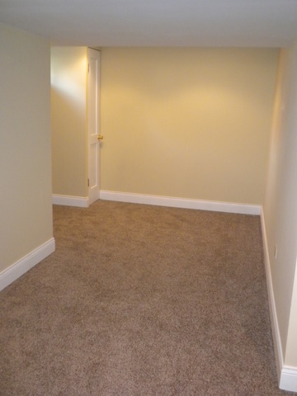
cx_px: 148
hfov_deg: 38.7
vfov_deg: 50.1
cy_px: 198
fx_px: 423
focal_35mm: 37
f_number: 3.5
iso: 400
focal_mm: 6.6
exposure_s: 1/30
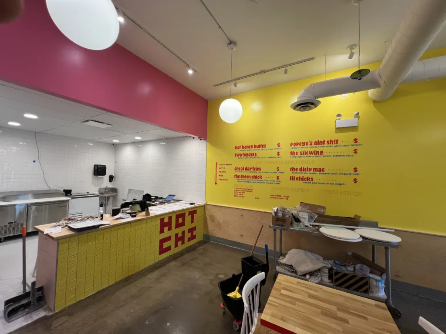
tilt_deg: +1.9
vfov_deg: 89.9
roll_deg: -1.5
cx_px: 223
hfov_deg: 106.2
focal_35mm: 13
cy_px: 167
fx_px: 167
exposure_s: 1/120
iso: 80
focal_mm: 1.57
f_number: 1.8
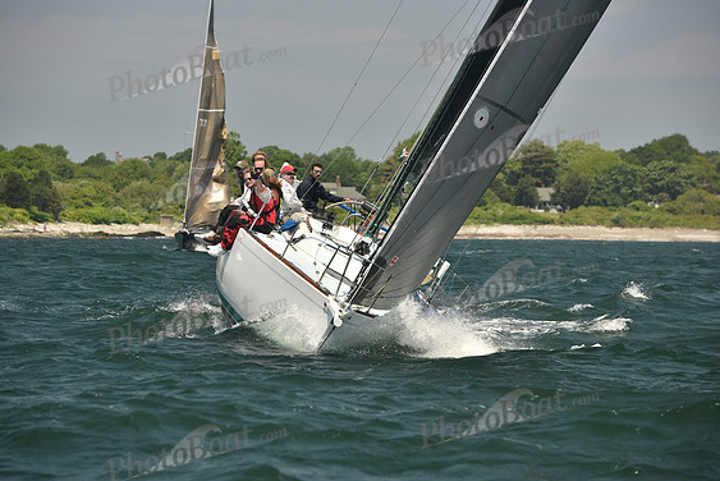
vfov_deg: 8.1
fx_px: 3402
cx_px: 354
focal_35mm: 170
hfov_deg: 12.1
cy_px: 236
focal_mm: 165
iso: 250
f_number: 5.6
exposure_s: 1/640
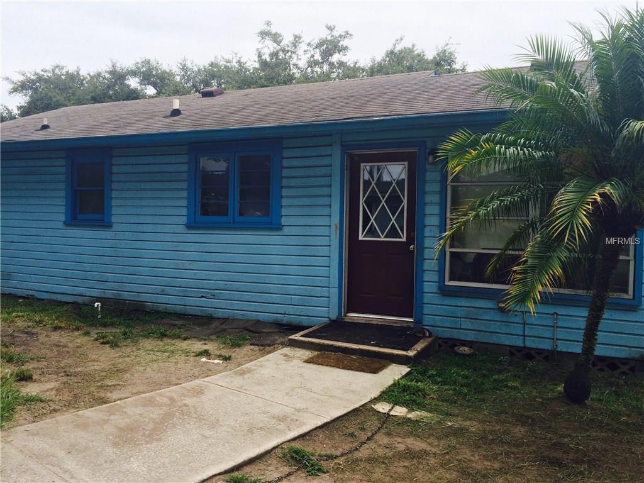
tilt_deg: +0.0
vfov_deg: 48.2
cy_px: 242
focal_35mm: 29
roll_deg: +0.3
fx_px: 540
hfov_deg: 61.7
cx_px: 322
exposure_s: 1/1368
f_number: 2.2
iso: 32
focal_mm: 4.15
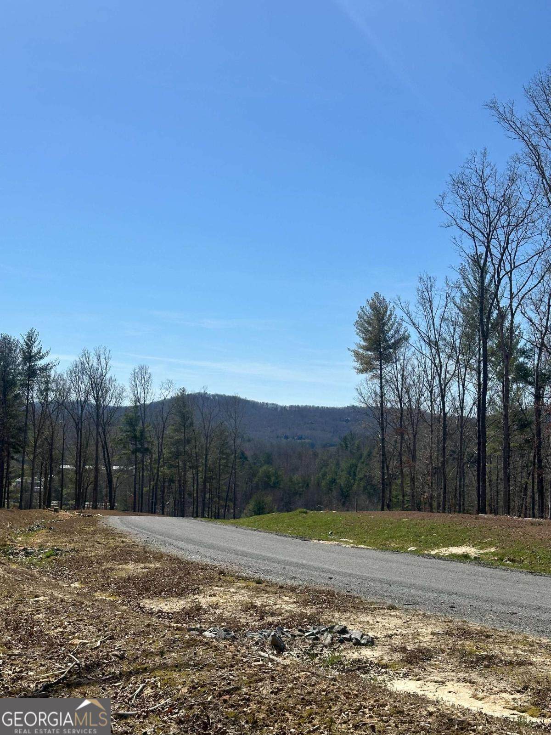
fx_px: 1019
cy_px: 368
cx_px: 276
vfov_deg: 39.7
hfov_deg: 30.3
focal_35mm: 48
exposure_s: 1/6211
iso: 64
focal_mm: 6.86
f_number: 1.78
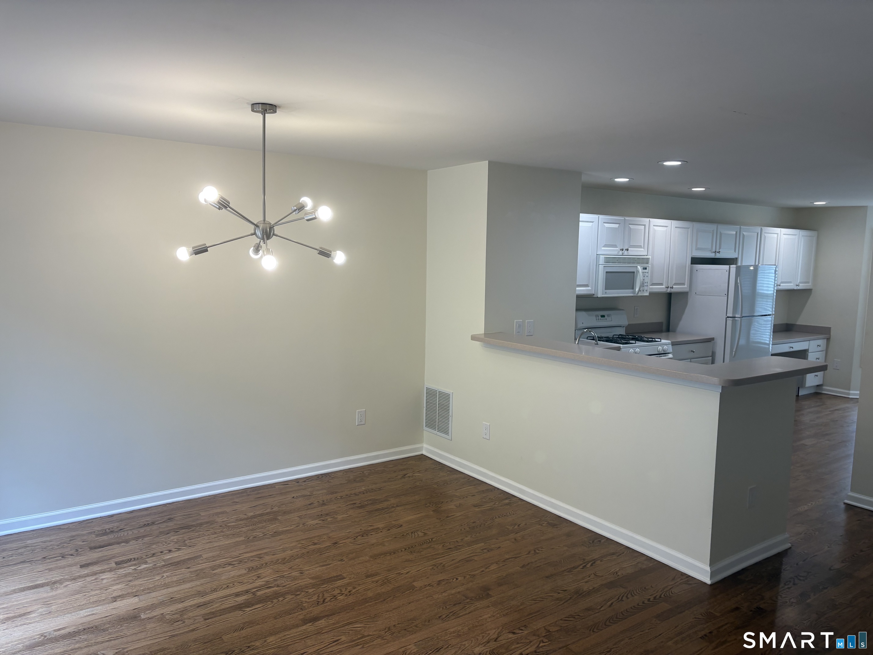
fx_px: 656
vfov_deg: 53.1
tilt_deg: -6.0
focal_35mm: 26
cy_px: 328
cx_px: 436
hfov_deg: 67.3
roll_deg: -1.3
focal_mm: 5.96
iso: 64
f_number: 1.6
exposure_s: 1/120
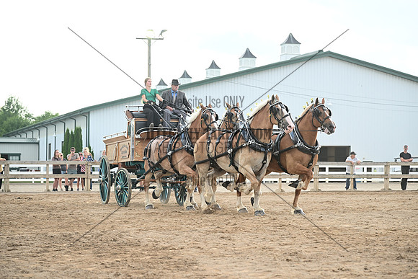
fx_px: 1185
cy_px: 140
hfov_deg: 20.0
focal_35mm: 102
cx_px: 209
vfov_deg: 13.4
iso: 640
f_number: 5.6
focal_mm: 102
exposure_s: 1/516
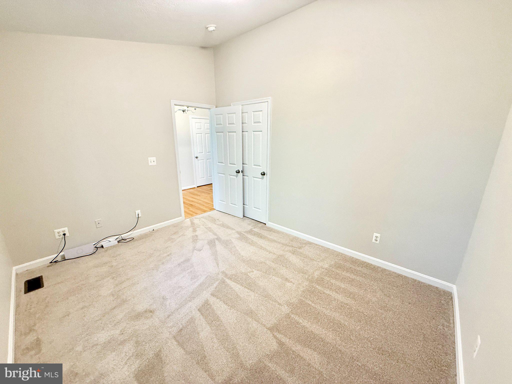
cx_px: 256
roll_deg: -0.7
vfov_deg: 85.7
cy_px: 192
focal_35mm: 14
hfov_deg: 102.1
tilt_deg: -15.3
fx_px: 207
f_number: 2.2
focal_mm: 2.22
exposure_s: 1/120
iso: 320
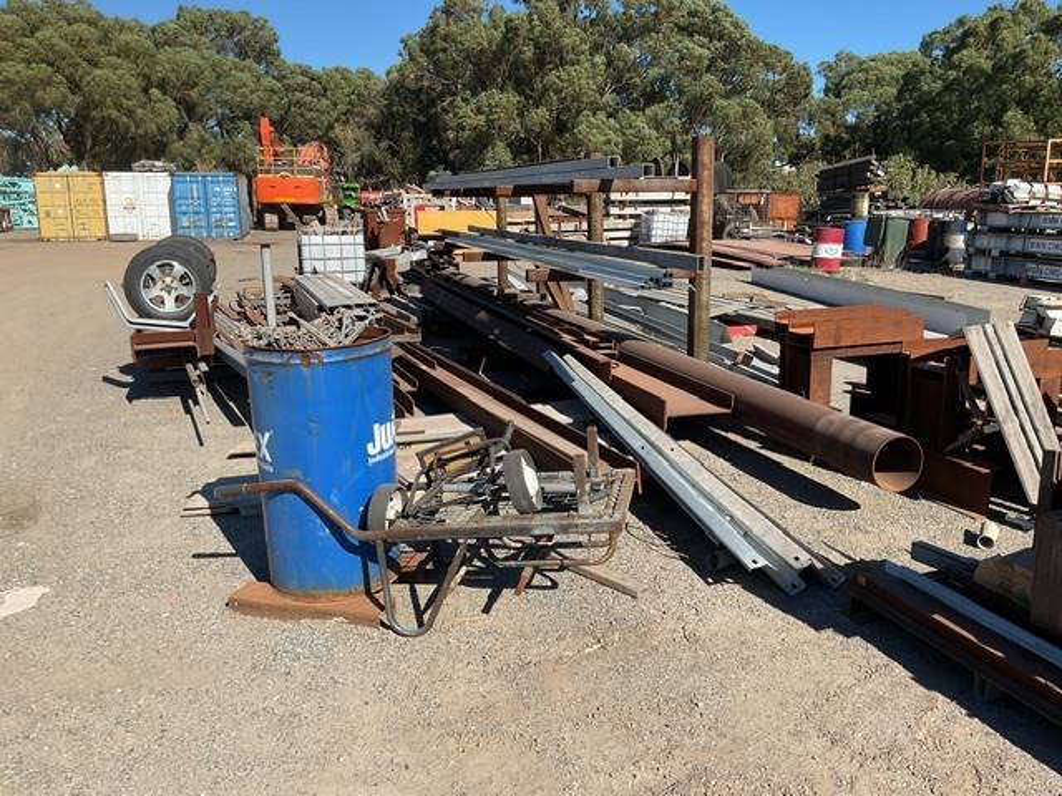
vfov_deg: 48.2
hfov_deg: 61.7
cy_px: 398
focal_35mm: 29
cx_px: 531
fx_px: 890
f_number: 1.8
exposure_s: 1/1577
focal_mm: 3
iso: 16
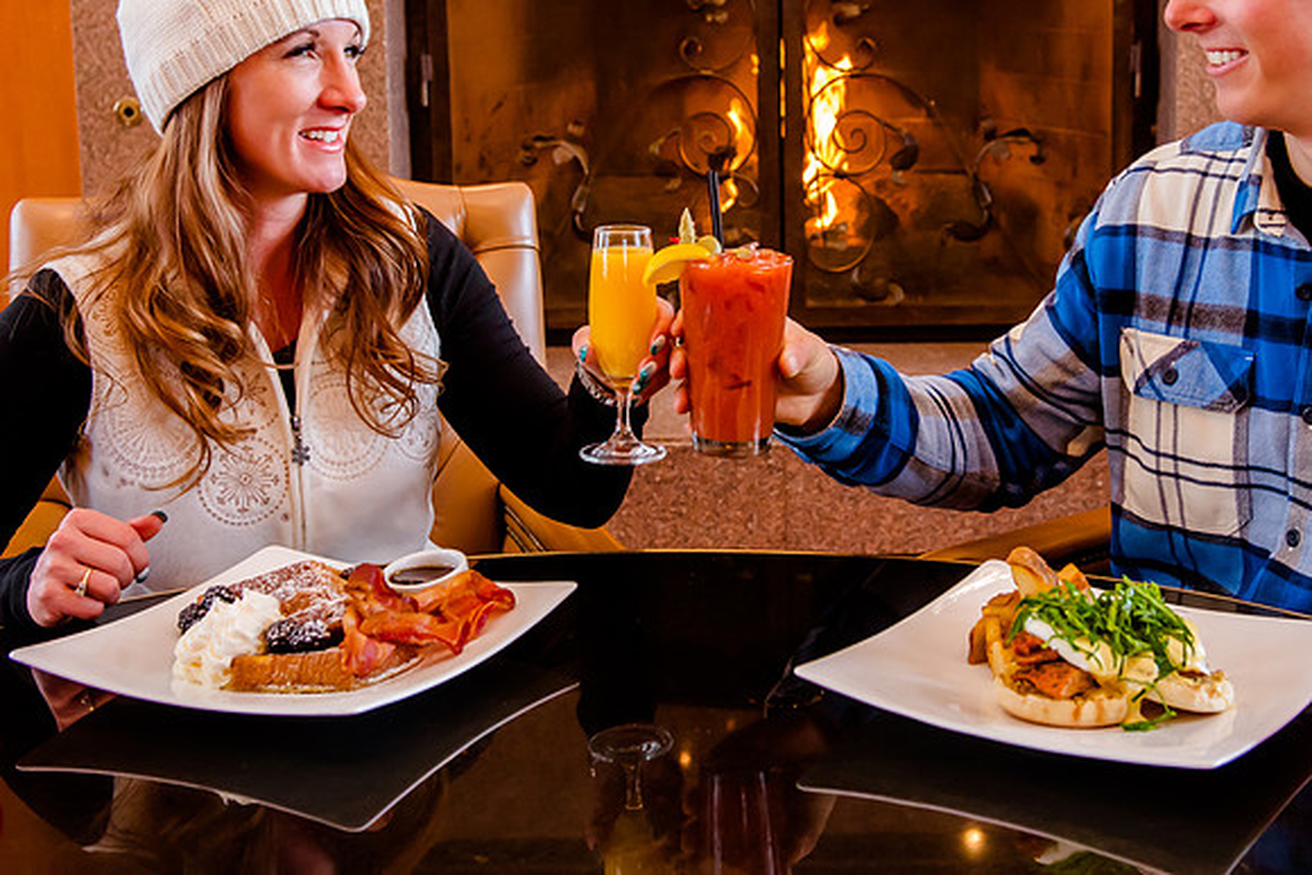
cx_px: 722
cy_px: 228
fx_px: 1949
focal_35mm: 53
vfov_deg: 25.1
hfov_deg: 37.2
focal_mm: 36
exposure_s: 1/125
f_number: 5.6
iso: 4000
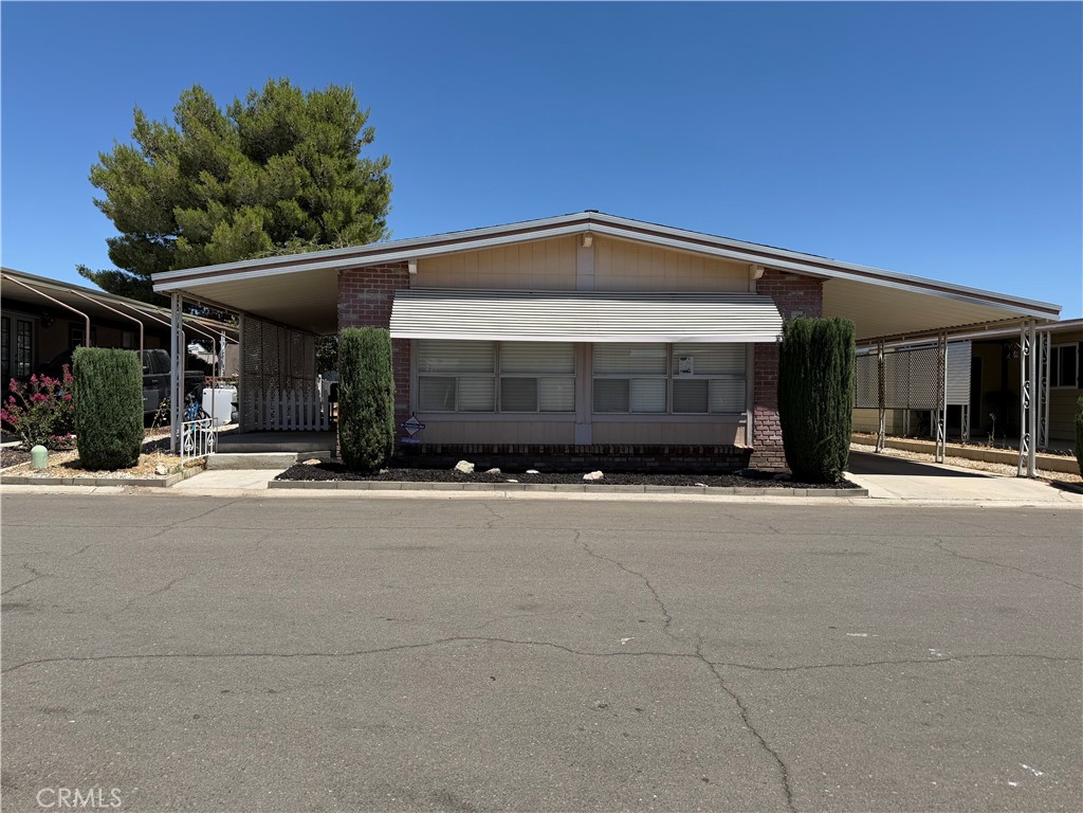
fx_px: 751
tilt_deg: -1.3
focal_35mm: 24
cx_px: 542
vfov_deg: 56.8
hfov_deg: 71.6
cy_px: 406
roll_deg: -0.1
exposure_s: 1/5319
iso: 80
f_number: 1.78
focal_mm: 6.76
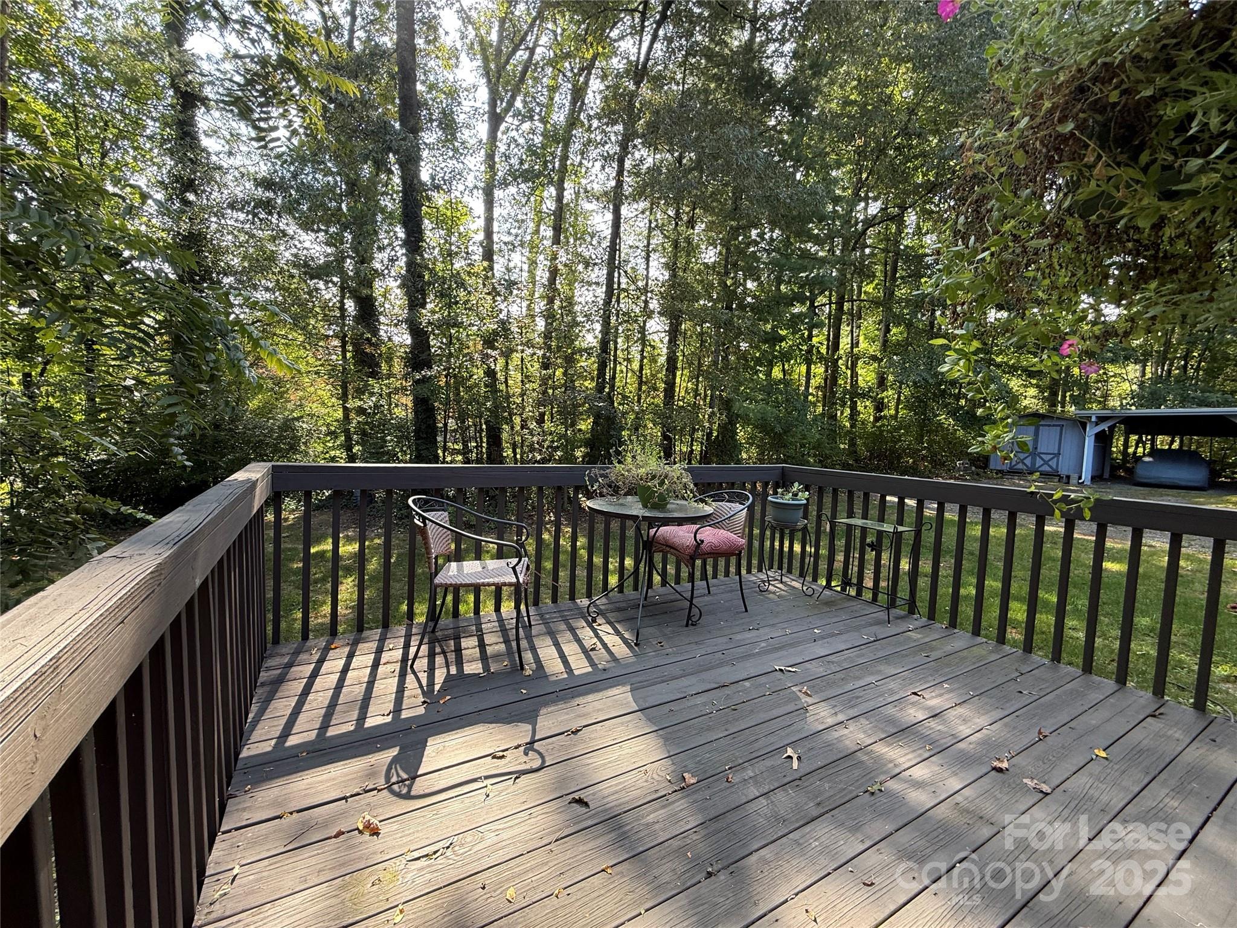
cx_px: 618
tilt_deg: -3.7
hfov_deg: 102.1
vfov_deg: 85.7
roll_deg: -2.1
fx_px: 500
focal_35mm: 14
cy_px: 464
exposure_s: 1/99
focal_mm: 2.22
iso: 64
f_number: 2.2
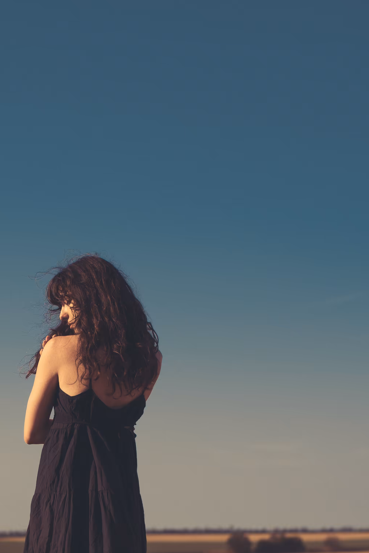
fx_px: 1522
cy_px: 429
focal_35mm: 99
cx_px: 48
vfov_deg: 20.4
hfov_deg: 13.7
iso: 64
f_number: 3.5
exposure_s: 1/1250
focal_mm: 50
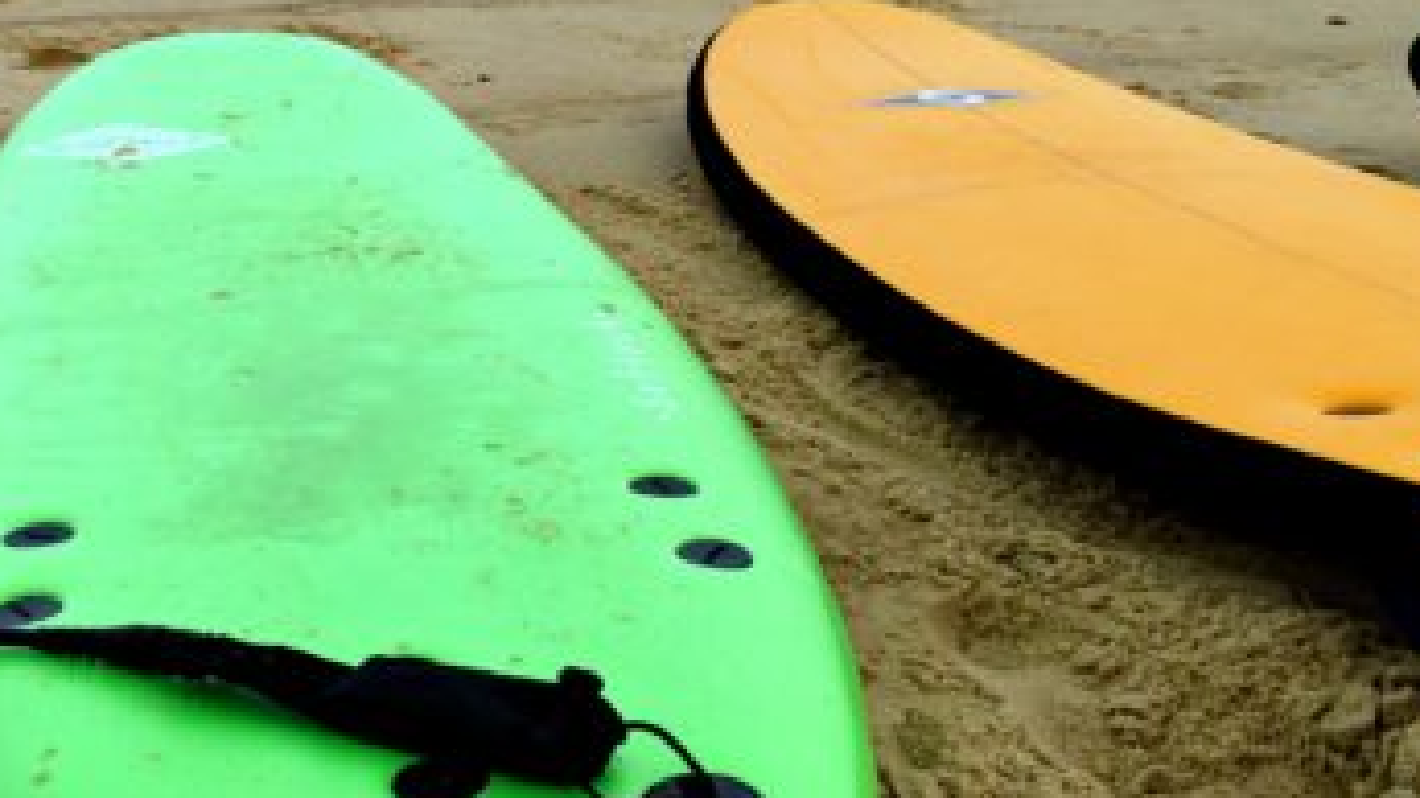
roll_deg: +1.9
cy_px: 292
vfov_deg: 21.8
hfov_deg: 37.2
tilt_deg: -15.8
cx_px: 407
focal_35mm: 55
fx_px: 2071
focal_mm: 4.15
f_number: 2.2
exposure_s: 1/1582
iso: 32
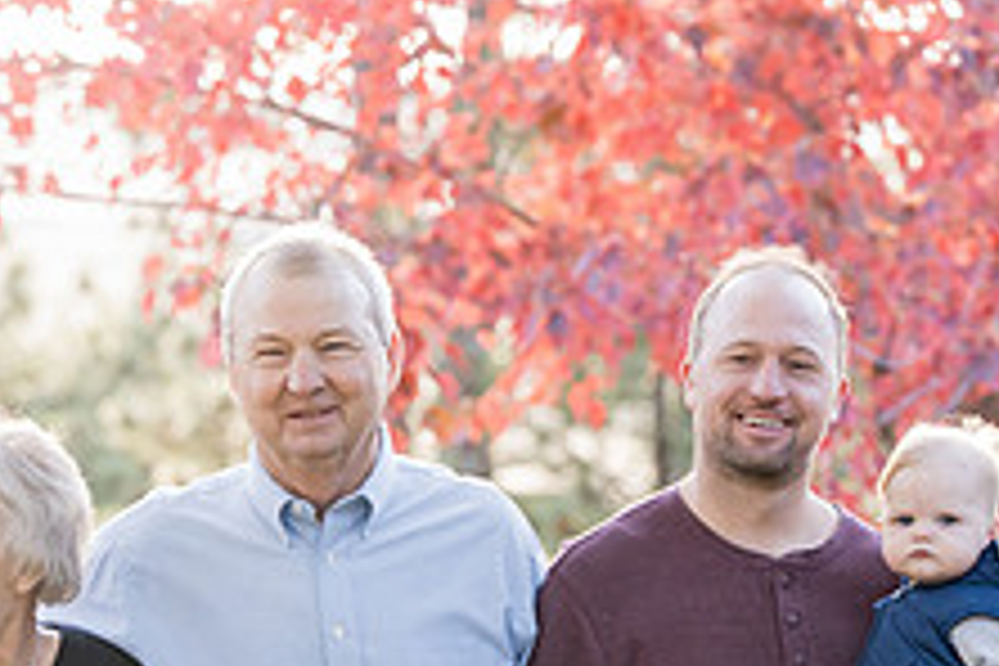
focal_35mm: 326
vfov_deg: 4.2
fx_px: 9046
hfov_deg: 6.3
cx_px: 288
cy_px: 763
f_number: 5
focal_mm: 125
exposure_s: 1/250
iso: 2000
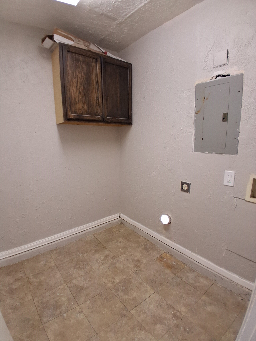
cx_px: 128
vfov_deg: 91.0
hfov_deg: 74.7
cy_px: 170
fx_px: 168
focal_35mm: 17
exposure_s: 1/40
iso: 160
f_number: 2.2
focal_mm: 1.4
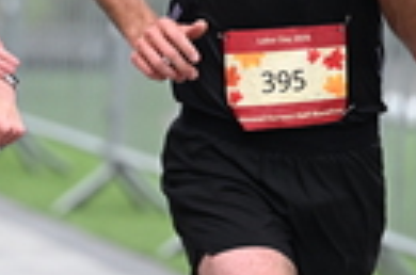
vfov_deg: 2.5
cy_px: -88
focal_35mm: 552
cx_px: 70
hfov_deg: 3.7
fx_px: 6363
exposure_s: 1/1250
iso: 1600
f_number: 2.8
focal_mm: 130
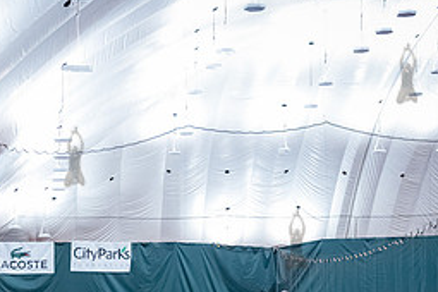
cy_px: 322
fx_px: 1058
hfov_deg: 23.0
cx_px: 74
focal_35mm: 87
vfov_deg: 15.3
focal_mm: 38
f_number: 3.5
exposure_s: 1/640
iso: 8000
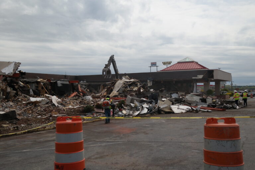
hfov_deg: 57.2
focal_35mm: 33
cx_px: 128
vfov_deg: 40.0
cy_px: 85
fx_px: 234
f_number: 8
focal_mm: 22
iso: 100
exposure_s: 1/400
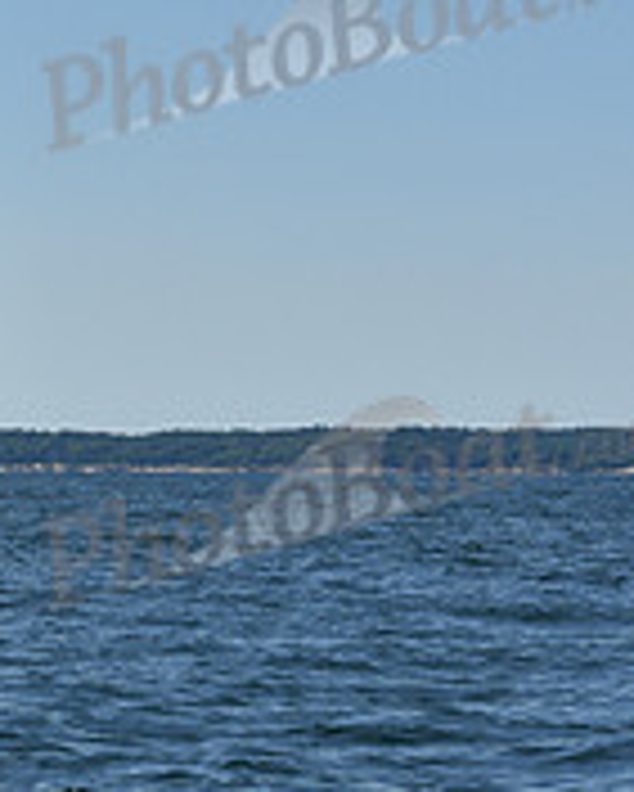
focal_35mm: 217
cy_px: -135
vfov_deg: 8.8
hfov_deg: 7.1
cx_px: -191
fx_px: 5085
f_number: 9
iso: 250
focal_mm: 70
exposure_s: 1/1250
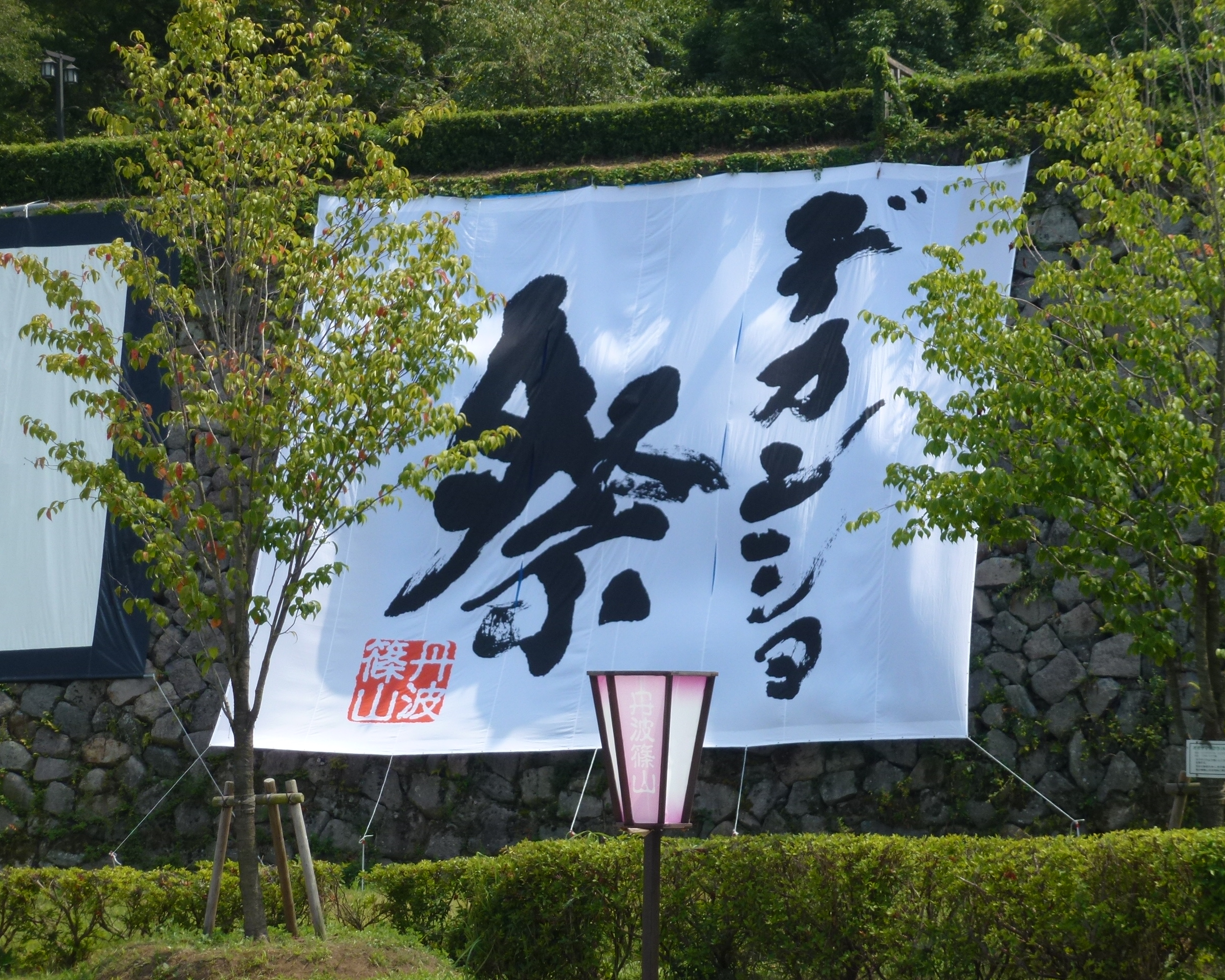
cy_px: 491
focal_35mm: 118
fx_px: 4278
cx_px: 579
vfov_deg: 13.1
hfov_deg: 16.3
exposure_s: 1/500
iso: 100
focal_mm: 20.2
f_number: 5.1
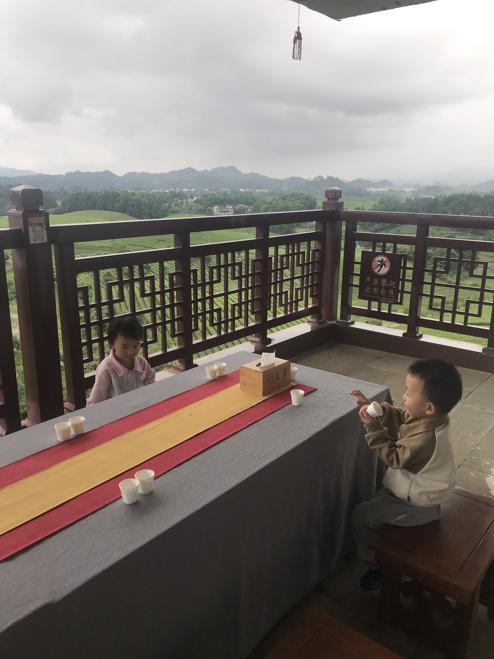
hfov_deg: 49.7
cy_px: 330
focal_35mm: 28
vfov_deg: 63.4
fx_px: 533
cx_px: 247
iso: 20
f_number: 1.8
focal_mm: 3.99
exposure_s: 1/266
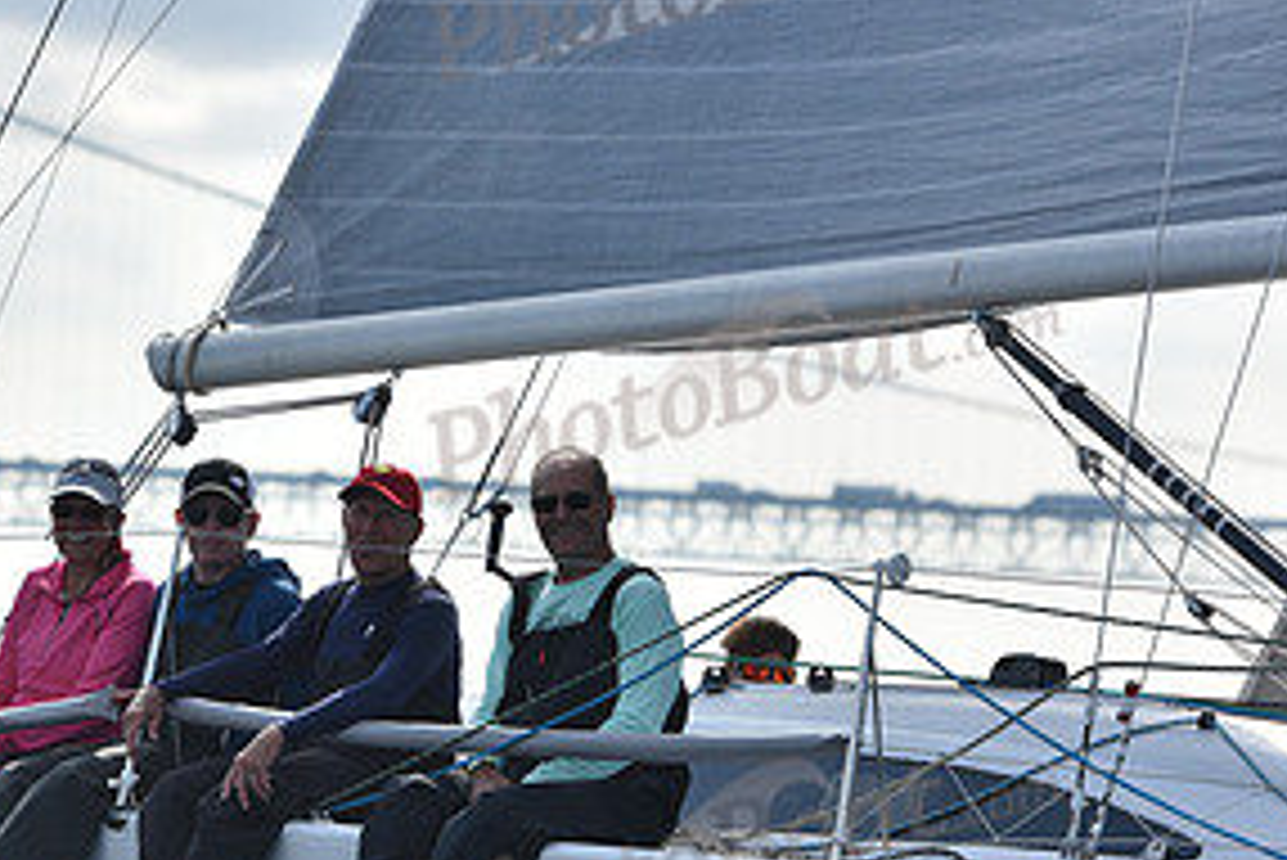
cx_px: 198
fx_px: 11231
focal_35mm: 314
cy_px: 682
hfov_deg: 6.5
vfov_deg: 4.4
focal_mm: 155
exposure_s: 1/1600
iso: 250
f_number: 5.6
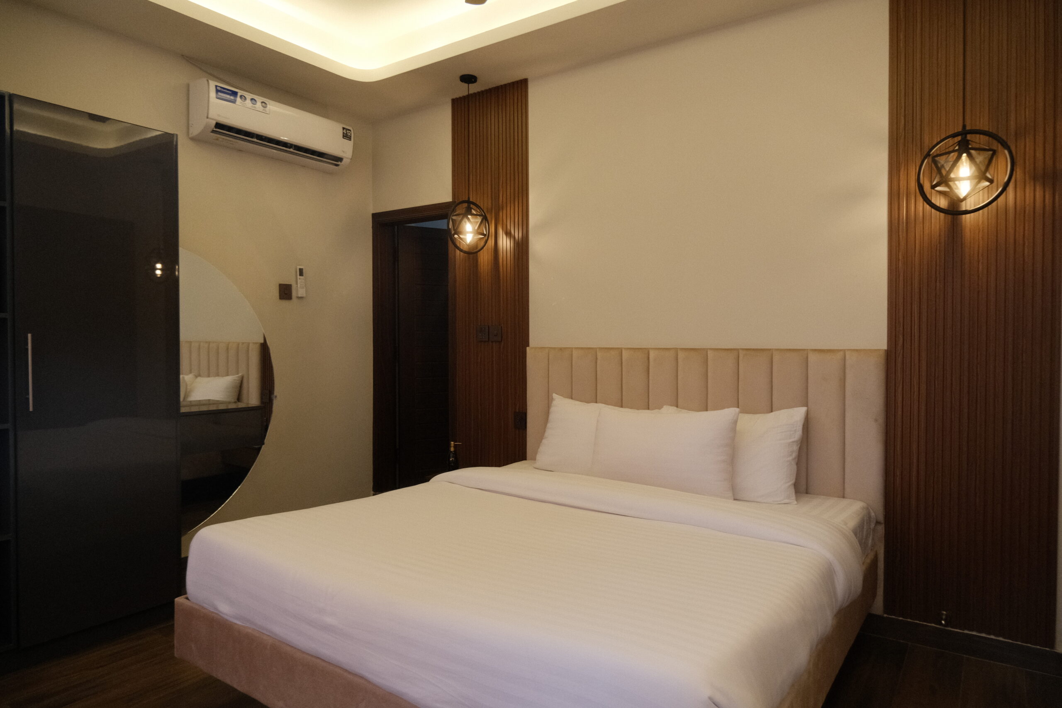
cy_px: 354
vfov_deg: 55.1
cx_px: 531
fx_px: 678
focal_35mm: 23
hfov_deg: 76.1
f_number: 4
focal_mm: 15
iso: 1600
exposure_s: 1/75
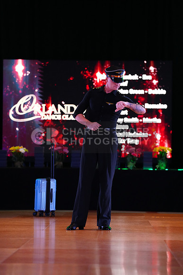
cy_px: 138
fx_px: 907
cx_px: 92
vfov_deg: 17.2
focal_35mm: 119
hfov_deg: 11.5
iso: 5000
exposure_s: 1/400
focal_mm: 119
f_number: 2.8
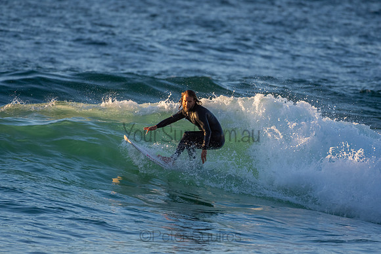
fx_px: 7939
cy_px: 127
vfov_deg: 1.8
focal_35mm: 750
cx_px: 190
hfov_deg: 2.7
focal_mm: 500
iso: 800
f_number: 5.6
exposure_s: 1/1250
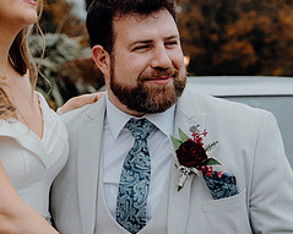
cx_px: 82
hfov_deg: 17.9
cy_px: 113
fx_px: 927
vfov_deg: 14.4
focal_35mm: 107
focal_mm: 47
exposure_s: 1/200
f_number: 3.5
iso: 400
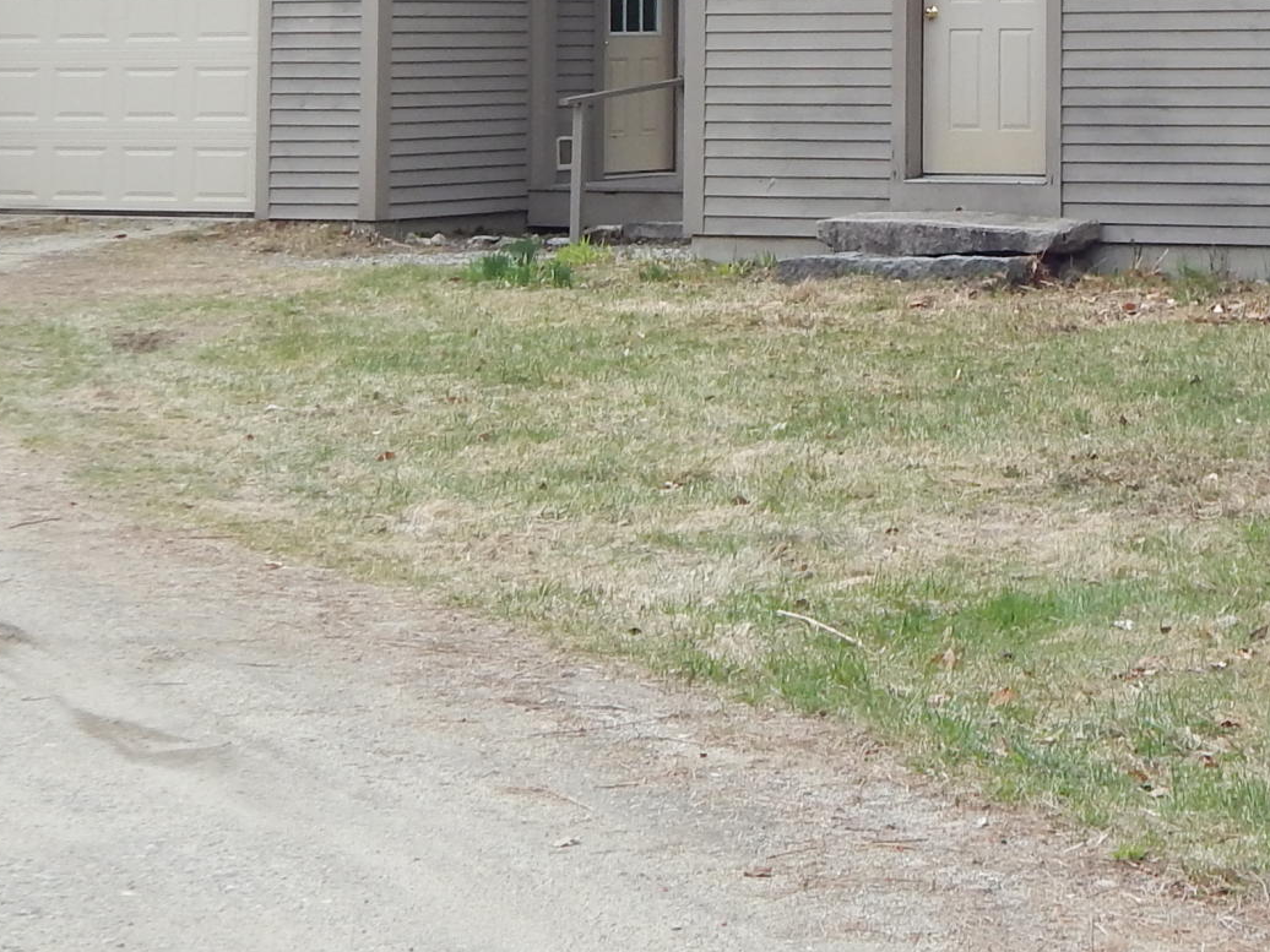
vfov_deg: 13.0
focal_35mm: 110
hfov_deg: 17.1
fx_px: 4036
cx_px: 1487
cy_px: -266
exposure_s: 1/500
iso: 125
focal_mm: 6.8
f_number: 3.4
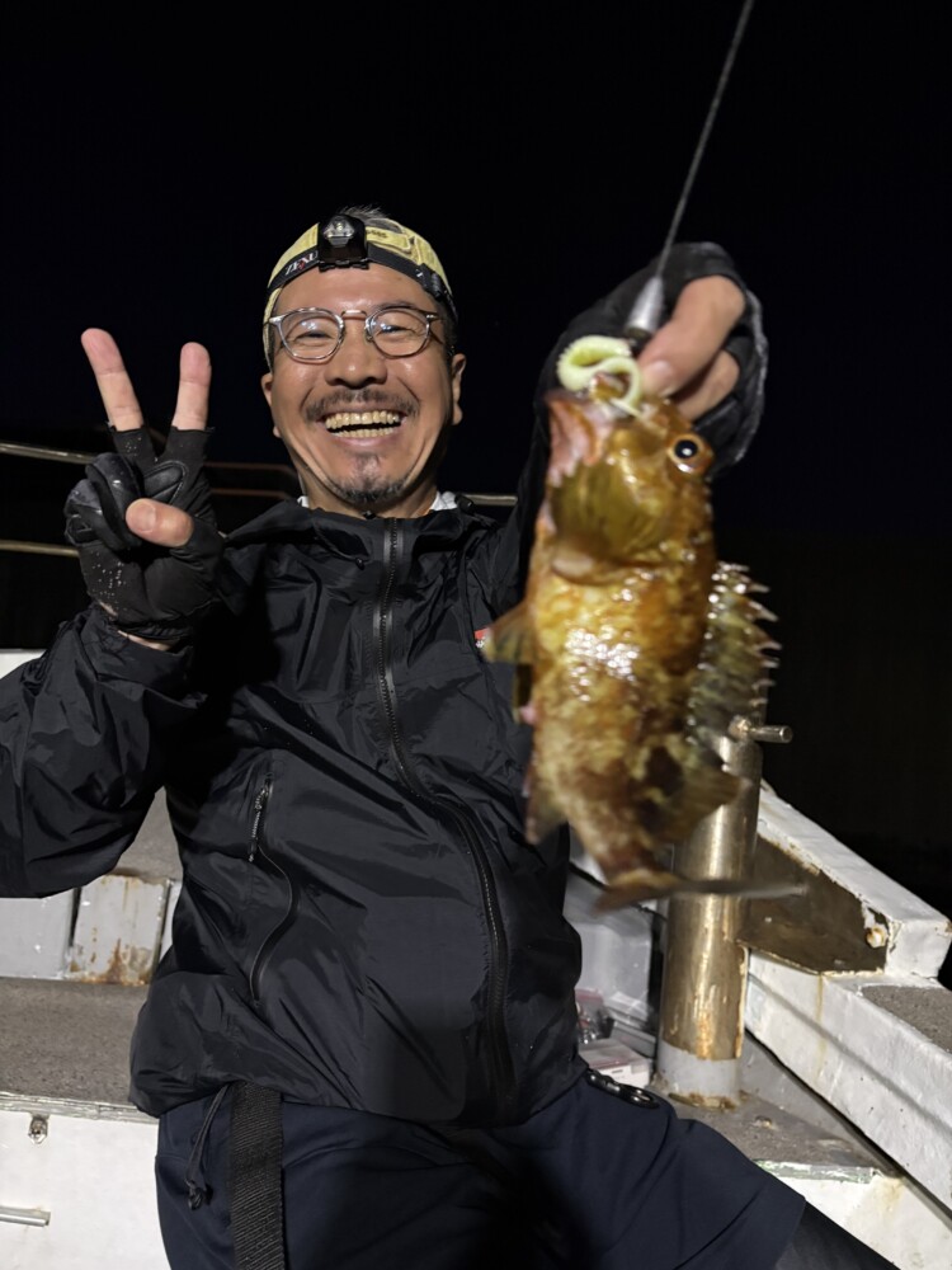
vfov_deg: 67.3
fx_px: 953
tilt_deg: +7.5
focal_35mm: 26
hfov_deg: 53.1
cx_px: 476
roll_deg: -6.0
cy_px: 635
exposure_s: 1/36
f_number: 1.6
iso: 640
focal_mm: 5.96
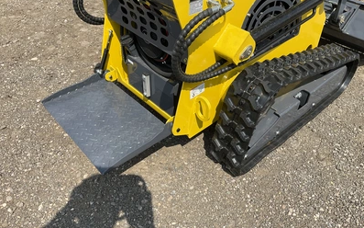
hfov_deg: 61.2
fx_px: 307
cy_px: 97
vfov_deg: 40.5
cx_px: 182
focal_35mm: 31
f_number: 1.8
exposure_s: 1/1675
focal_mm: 3
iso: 25
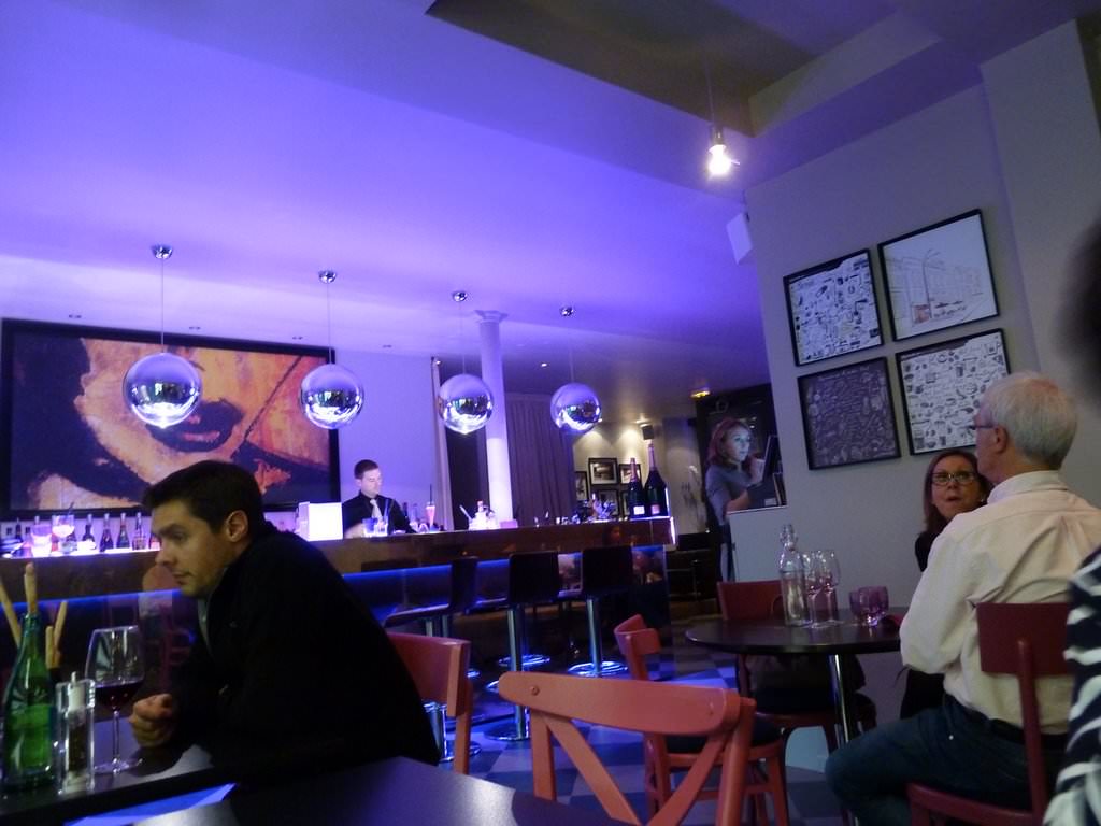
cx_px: 550
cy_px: 413
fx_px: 795
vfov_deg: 54.9
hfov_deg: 69.4
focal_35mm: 25
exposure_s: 1/4
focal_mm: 4.1
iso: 400
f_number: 3.3
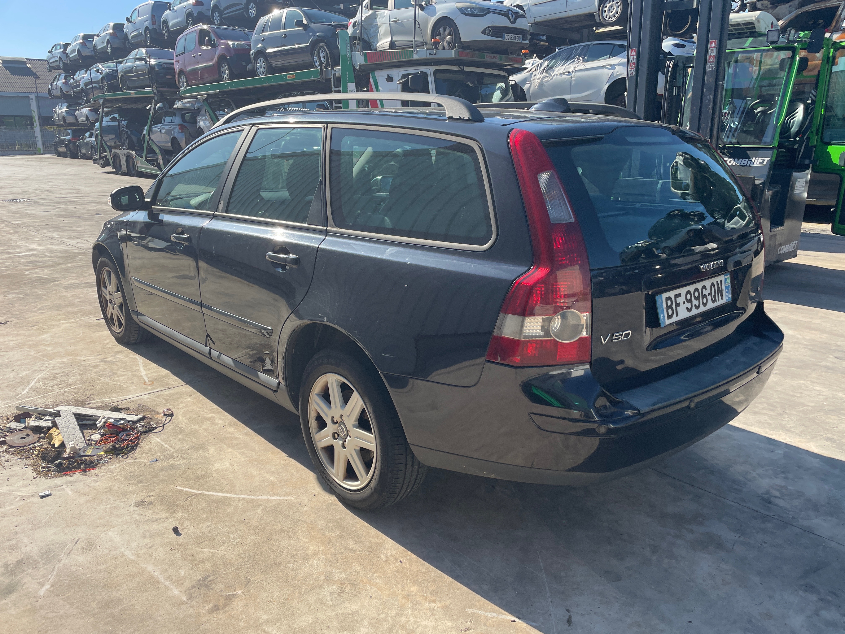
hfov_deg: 67.3
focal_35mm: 26
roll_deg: -1.1
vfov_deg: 53.1
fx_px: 635
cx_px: 422
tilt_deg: -19.4
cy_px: 317
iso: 32
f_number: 1.6
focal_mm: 4.2
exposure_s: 1/1916
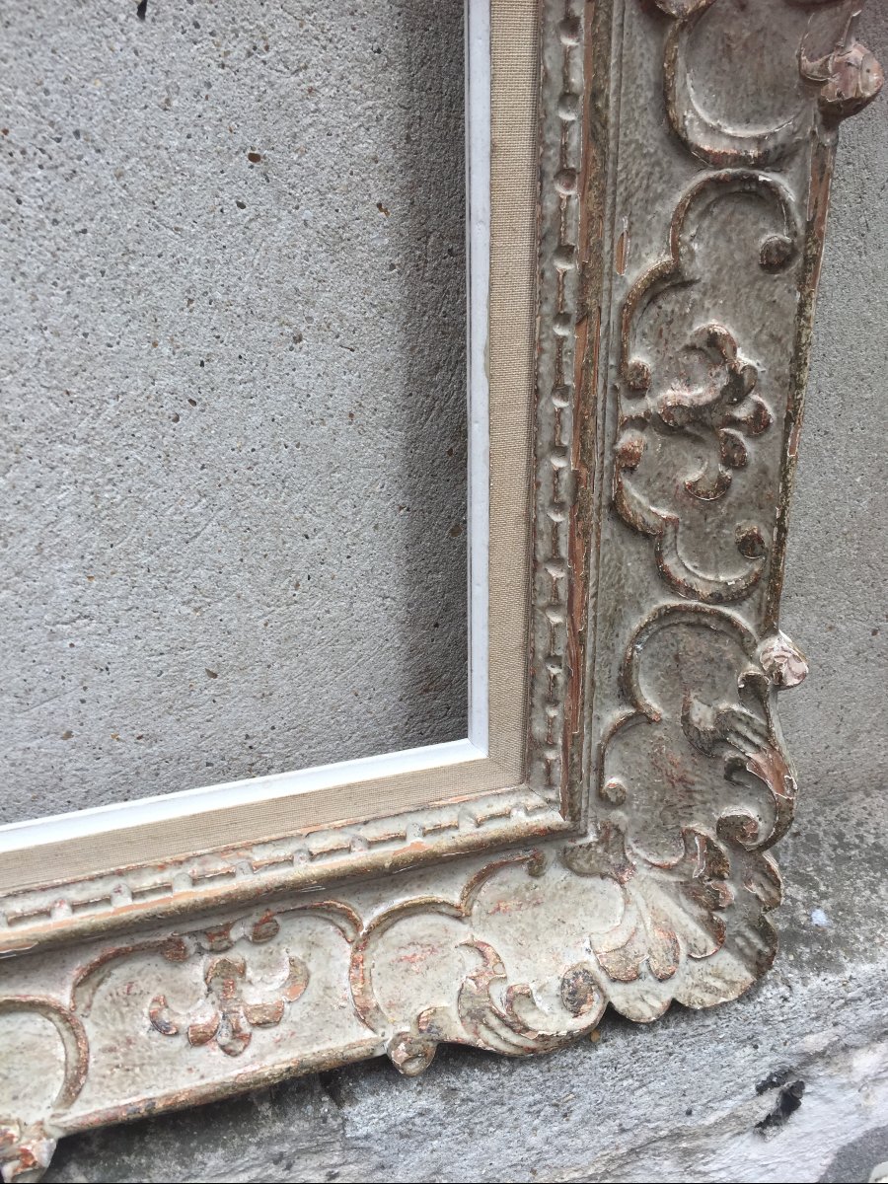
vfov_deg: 61.7
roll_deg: -1.0
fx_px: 992
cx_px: 444
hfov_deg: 48.2
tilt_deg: -25.7
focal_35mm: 29
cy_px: 592
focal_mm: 4.15
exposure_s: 1/100
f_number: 2.2
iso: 40
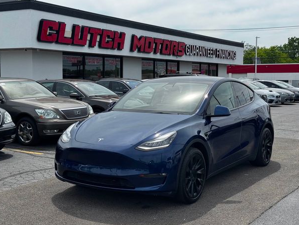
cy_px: 107
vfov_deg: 28.6
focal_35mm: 51
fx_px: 441
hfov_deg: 37.5
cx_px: 153
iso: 64
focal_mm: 6.76
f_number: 1.78
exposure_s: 1/3425
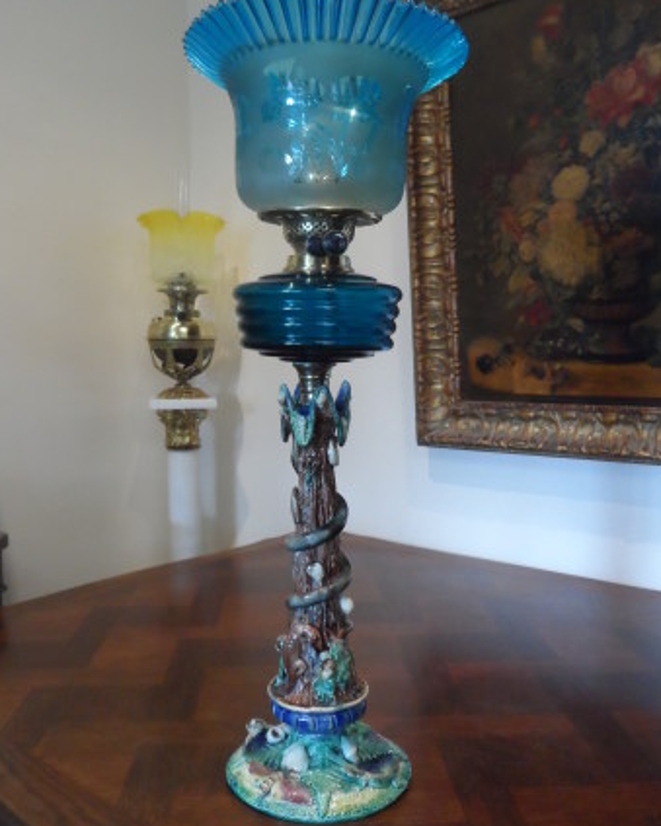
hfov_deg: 44.5
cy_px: 357
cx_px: 308
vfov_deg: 54.1
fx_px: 807
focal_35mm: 33
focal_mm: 4.9
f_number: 3.1
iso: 400
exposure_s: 1/30
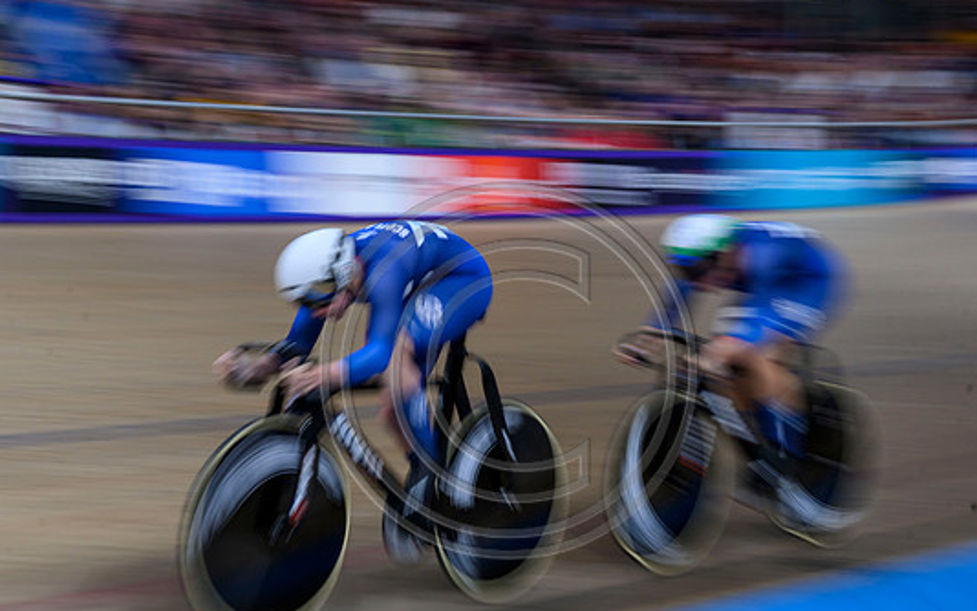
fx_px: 1651
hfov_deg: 32.8
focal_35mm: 62
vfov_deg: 20.8
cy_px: 435
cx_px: 347
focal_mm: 43
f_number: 14
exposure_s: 1/40
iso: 500
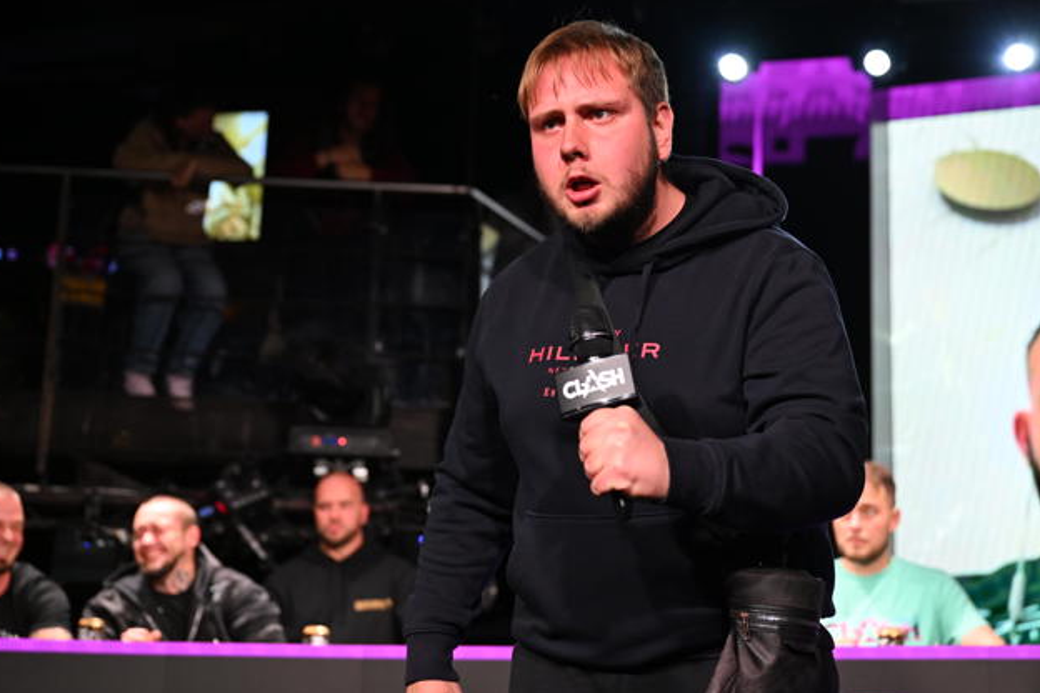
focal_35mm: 63
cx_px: 550
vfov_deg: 21.6
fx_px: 1820
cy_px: 378
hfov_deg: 31.9
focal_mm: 57
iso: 2000
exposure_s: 1/400
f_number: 3.5
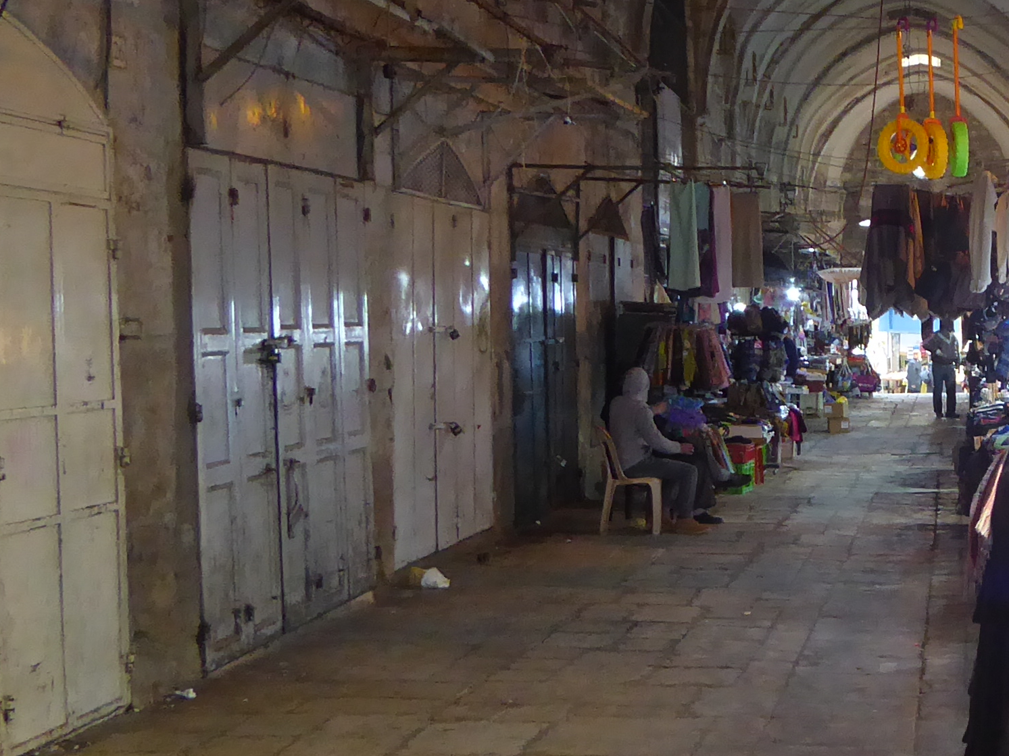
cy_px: 426
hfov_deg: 26.0
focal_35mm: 67
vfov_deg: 21.9
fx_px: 1952
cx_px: 1203
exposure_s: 1/40
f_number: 3.3
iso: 400
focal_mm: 4.3
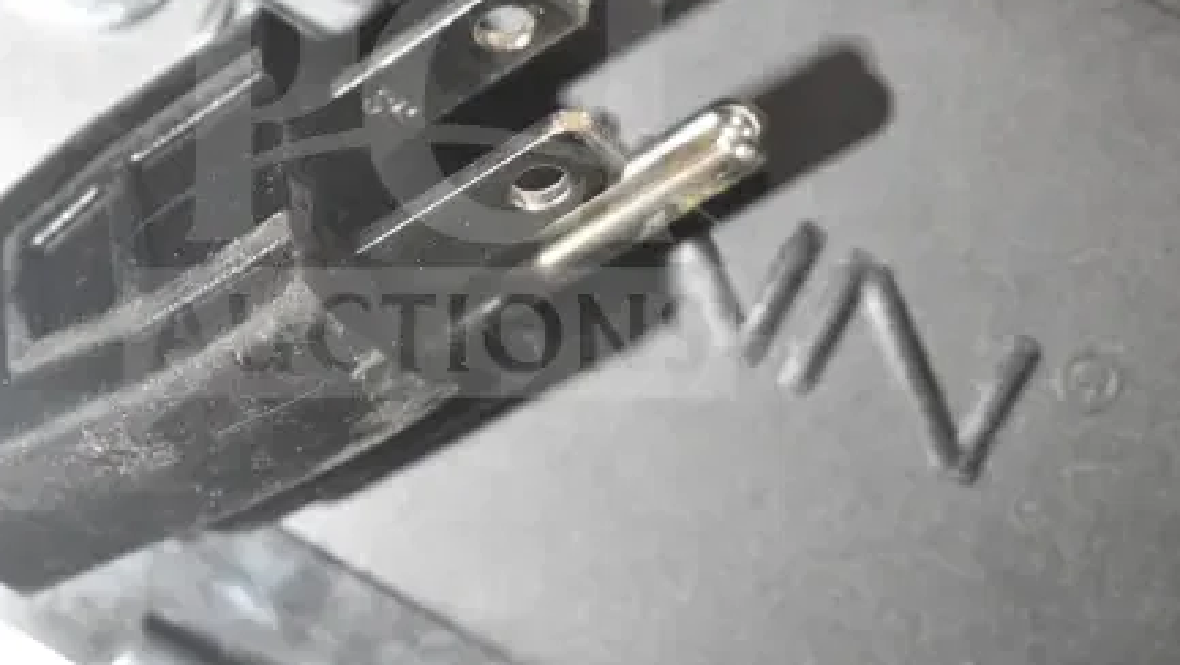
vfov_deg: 10.0
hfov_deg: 17.6
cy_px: 181
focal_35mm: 122
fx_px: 3811
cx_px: 428
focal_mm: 55
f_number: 7.1
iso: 6400
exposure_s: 1/200
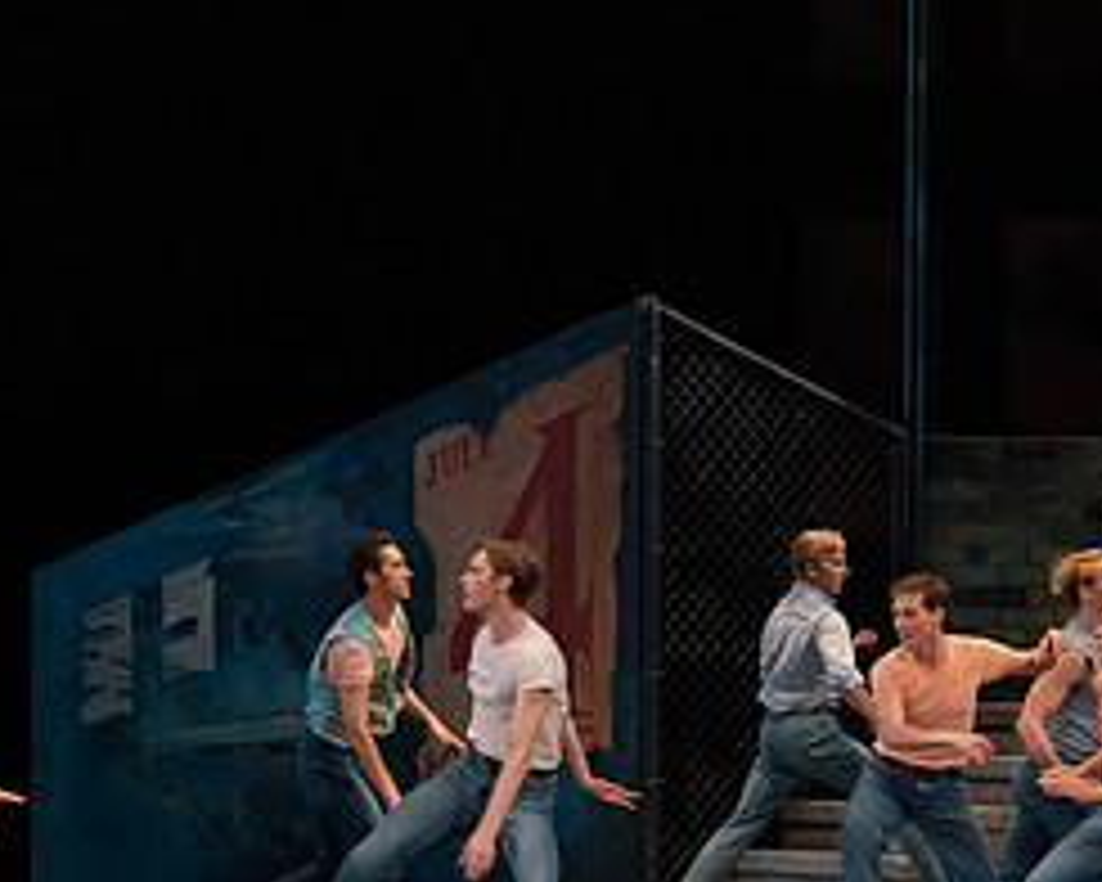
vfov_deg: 7.0
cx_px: 639
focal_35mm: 222
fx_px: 7241
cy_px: 461
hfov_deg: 8.7
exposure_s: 1/400
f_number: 4.5
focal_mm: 100
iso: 3200
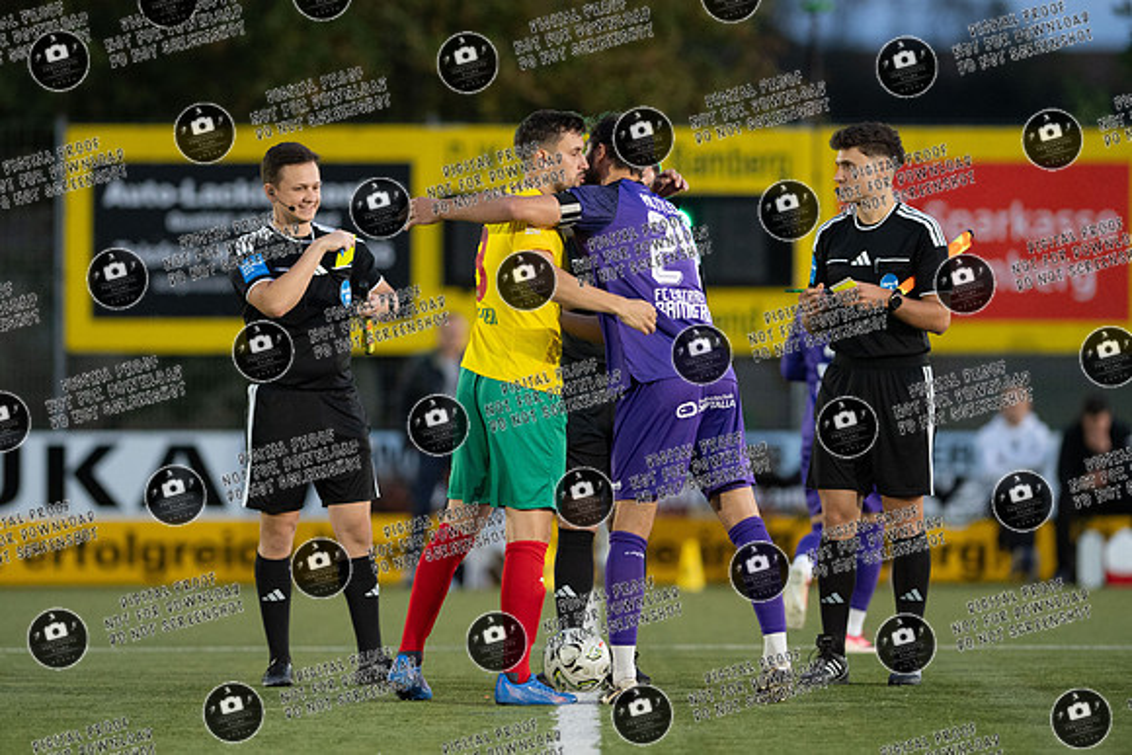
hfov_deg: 6.0
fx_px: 10888
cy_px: 325
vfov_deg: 4.0
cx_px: 551
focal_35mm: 346
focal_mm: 300
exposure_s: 1/640
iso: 3200
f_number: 3.5
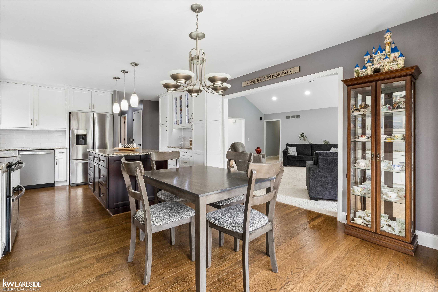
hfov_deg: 96.7
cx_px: 219
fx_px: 195
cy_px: 146
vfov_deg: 73.7
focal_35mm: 16
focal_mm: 16
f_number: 16
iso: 400
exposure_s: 1/8
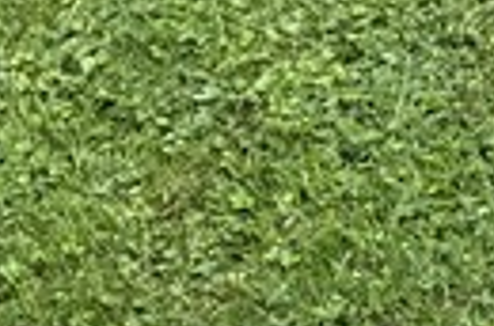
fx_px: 2697
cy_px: -648
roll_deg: +2.8
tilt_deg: -15.4
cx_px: 969
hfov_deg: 9.8
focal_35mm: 197
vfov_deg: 6.4
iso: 100
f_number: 1.78
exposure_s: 1/1653
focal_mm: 6.76
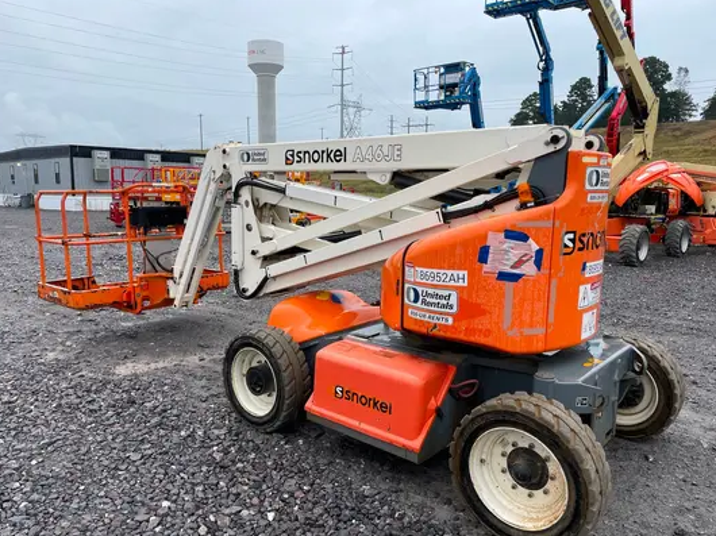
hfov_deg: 65.3
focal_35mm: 27
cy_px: 275
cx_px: 353
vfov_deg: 51.3
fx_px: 558
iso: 32
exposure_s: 1/520
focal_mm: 4.2
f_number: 1.6
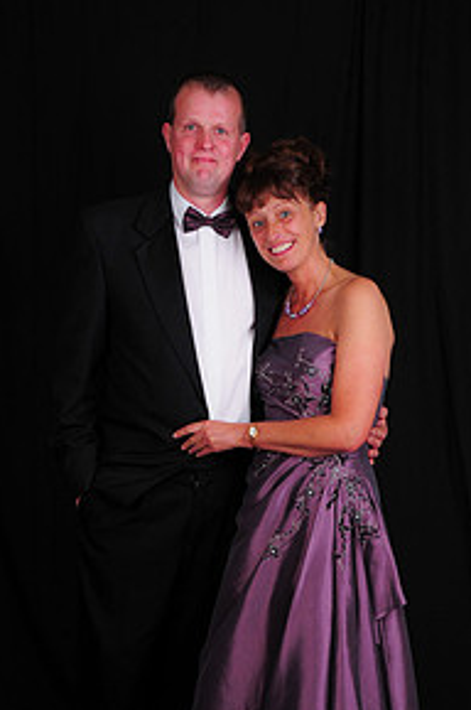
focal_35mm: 42
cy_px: 528
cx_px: 227
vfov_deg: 44.9
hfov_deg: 31.8
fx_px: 826
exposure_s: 1/125
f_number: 8
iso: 200
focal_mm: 18
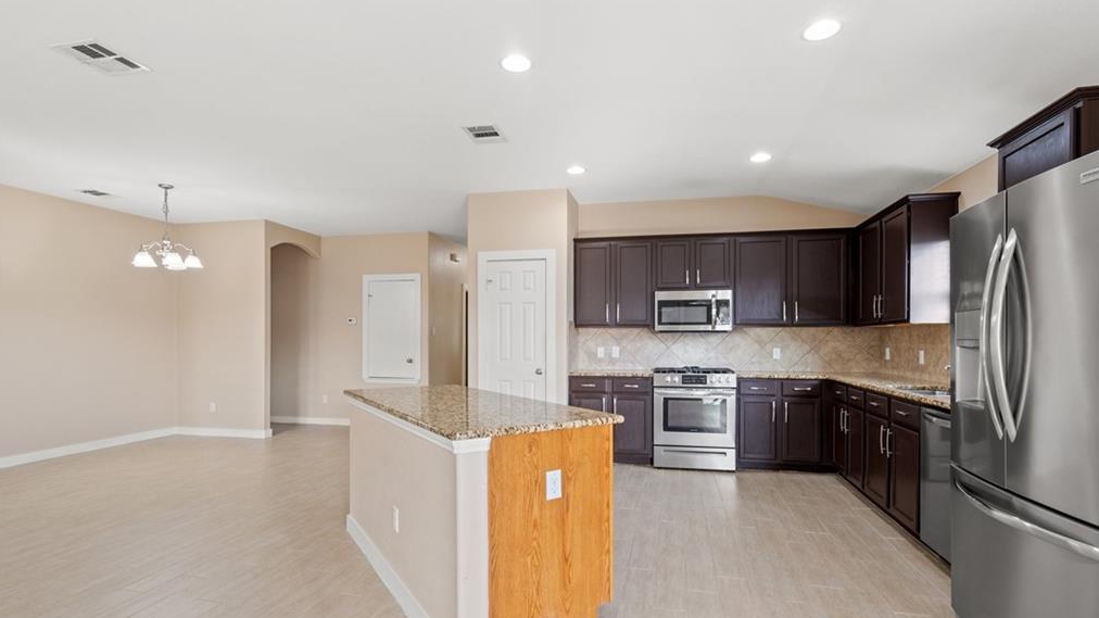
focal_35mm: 18
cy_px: 340
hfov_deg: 92.7
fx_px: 524
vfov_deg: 60.9
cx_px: 548
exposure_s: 1.3
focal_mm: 17
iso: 320
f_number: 9
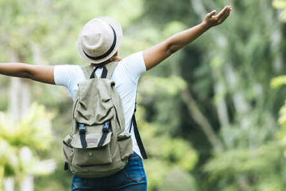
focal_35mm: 348
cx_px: 139
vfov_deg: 3.9
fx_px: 2764
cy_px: 33
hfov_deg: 5.9
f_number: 2.8
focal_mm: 200
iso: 100
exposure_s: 1/125
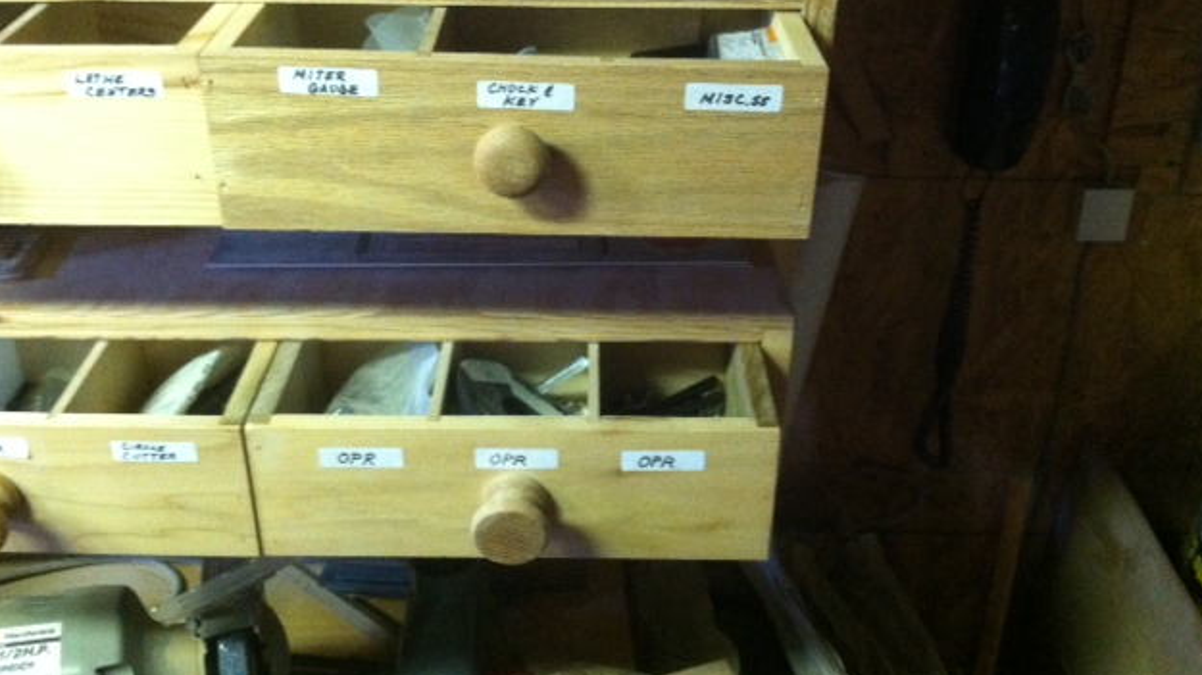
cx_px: 600
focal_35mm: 39
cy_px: 269
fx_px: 1243
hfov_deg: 51.6
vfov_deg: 30.3
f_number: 2.8
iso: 640
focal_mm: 3.85
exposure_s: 1/15
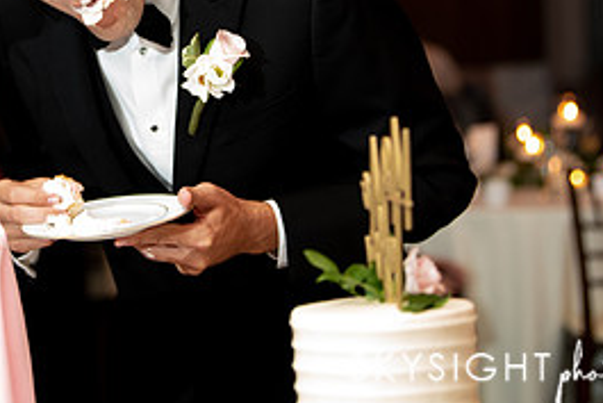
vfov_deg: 8.9
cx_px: 89
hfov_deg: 13.3
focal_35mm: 153
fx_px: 2564
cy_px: -16
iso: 2000
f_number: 2.8
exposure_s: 1/125
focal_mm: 70
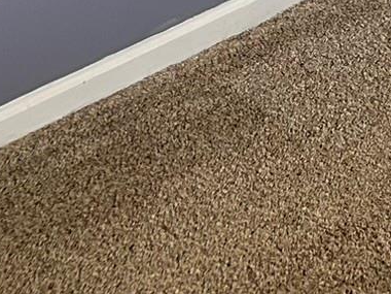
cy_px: -464
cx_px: 957
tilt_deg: -13.0
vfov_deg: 9.2
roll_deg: -3.5
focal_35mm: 140
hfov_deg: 11.5
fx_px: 1581
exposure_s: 1/120
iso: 100
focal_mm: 5.7
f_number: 1.5
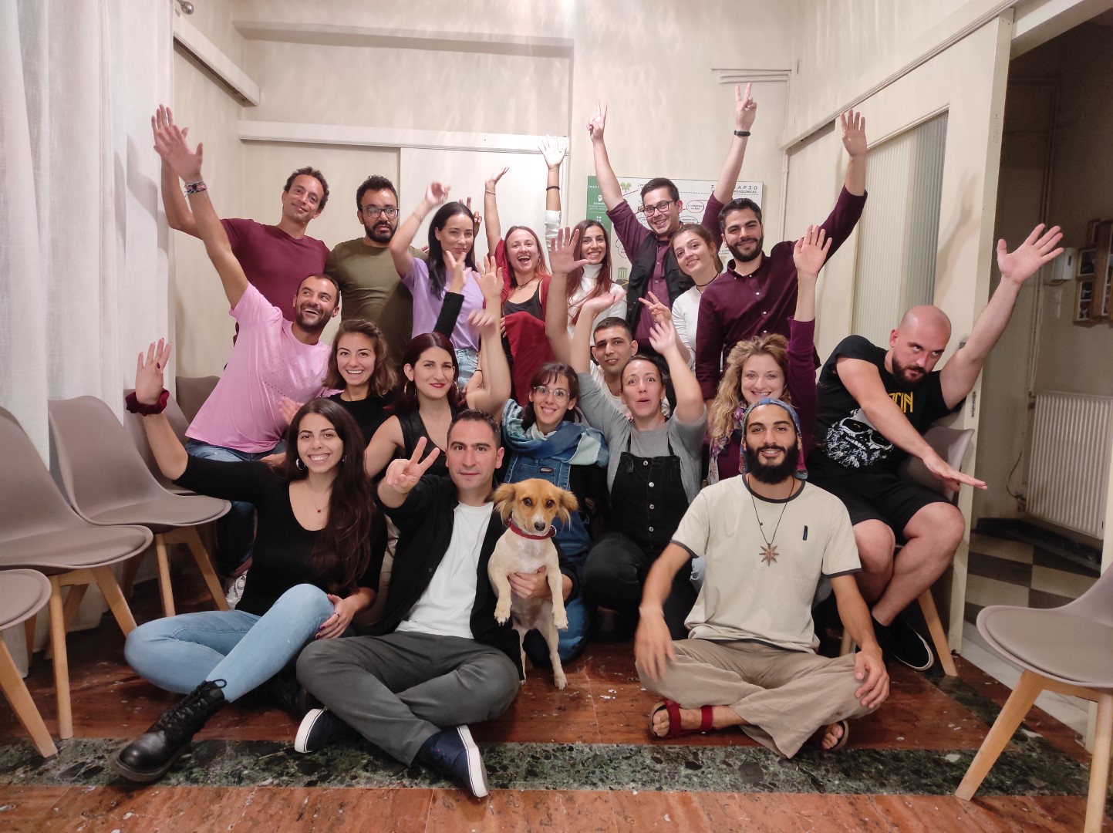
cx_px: 556
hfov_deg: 69.4
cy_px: 416
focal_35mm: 25
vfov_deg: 54.8
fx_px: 803
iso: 651
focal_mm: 5.43
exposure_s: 1/33
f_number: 1.89
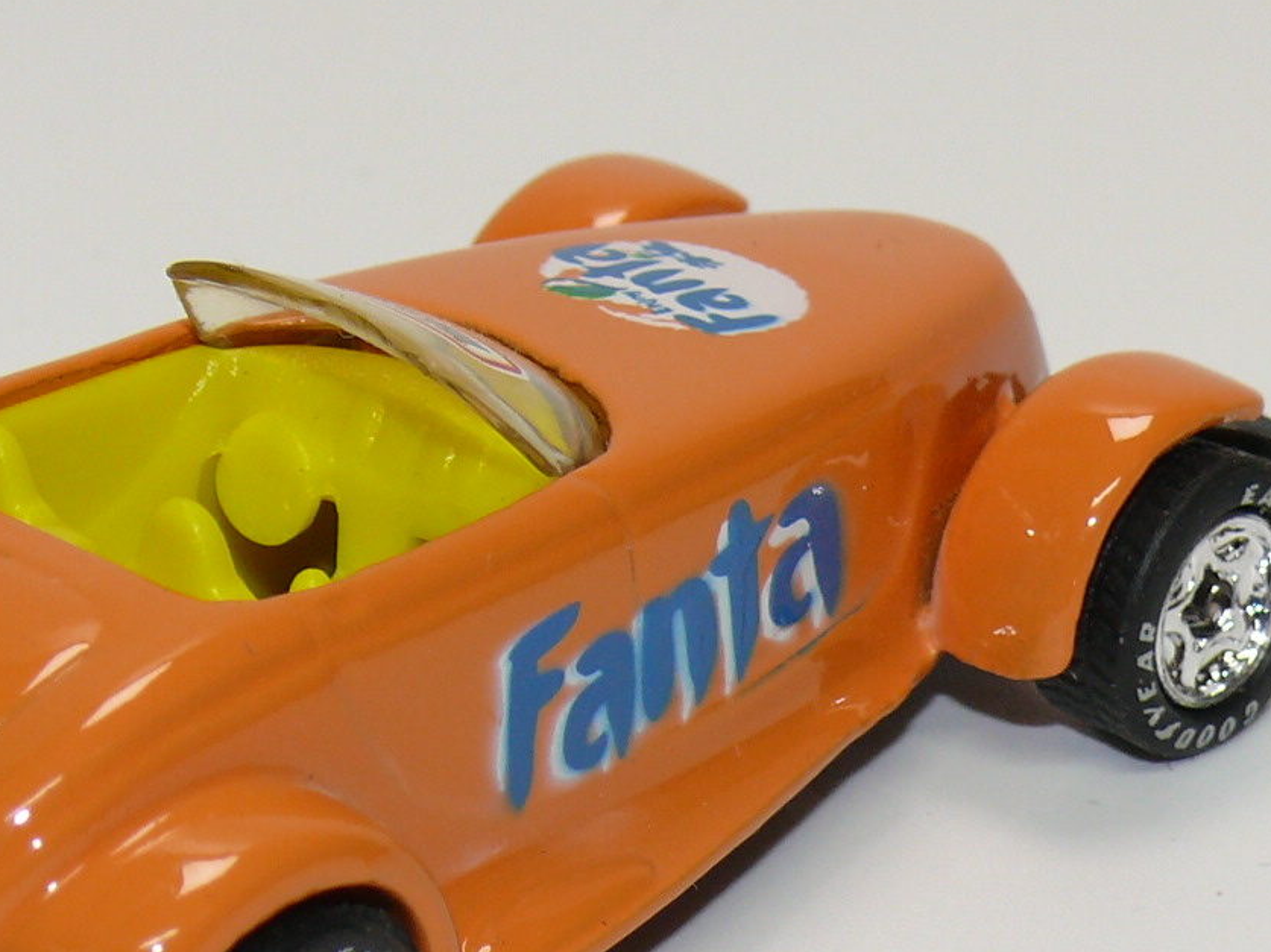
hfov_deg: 10.0
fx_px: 7230
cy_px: 577
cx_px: 428
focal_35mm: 197
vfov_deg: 7.5
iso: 100
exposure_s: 1/30
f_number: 4
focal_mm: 13.6
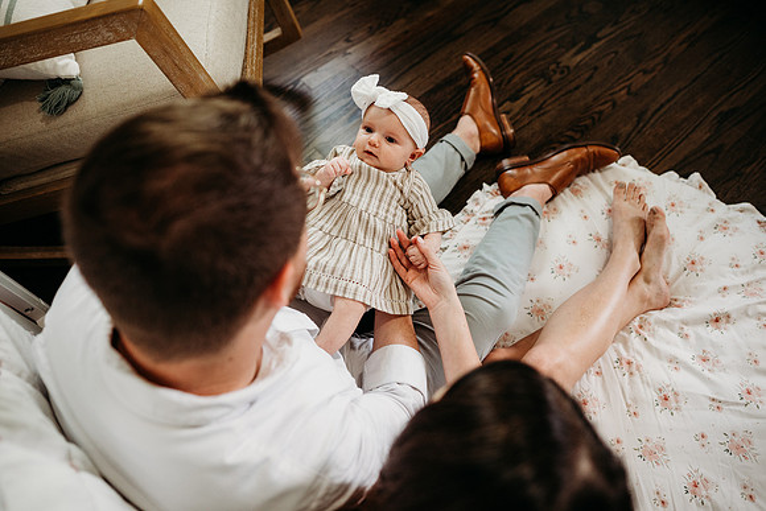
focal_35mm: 24
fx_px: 511
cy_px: 256
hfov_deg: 73.7
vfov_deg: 53.2
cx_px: 383
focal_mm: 24
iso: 1600
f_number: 2.5
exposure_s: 1/200
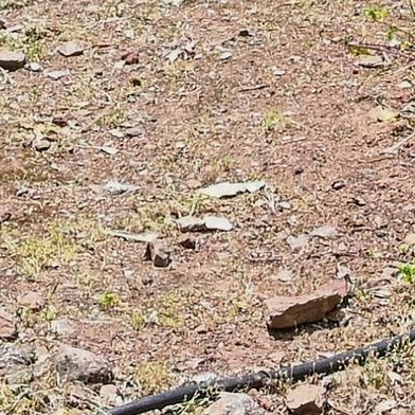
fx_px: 2252
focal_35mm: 166
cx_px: 218
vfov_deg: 9.0
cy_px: -734
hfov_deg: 10.5
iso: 800
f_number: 11
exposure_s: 1/320
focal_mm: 17
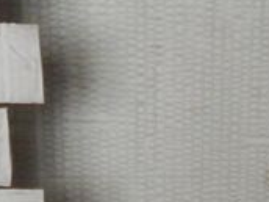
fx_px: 1158
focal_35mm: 149
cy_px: 208
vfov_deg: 9.9
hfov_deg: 13.2
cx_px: 191
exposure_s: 1/20
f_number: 3.5
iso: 400
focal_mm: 5.8
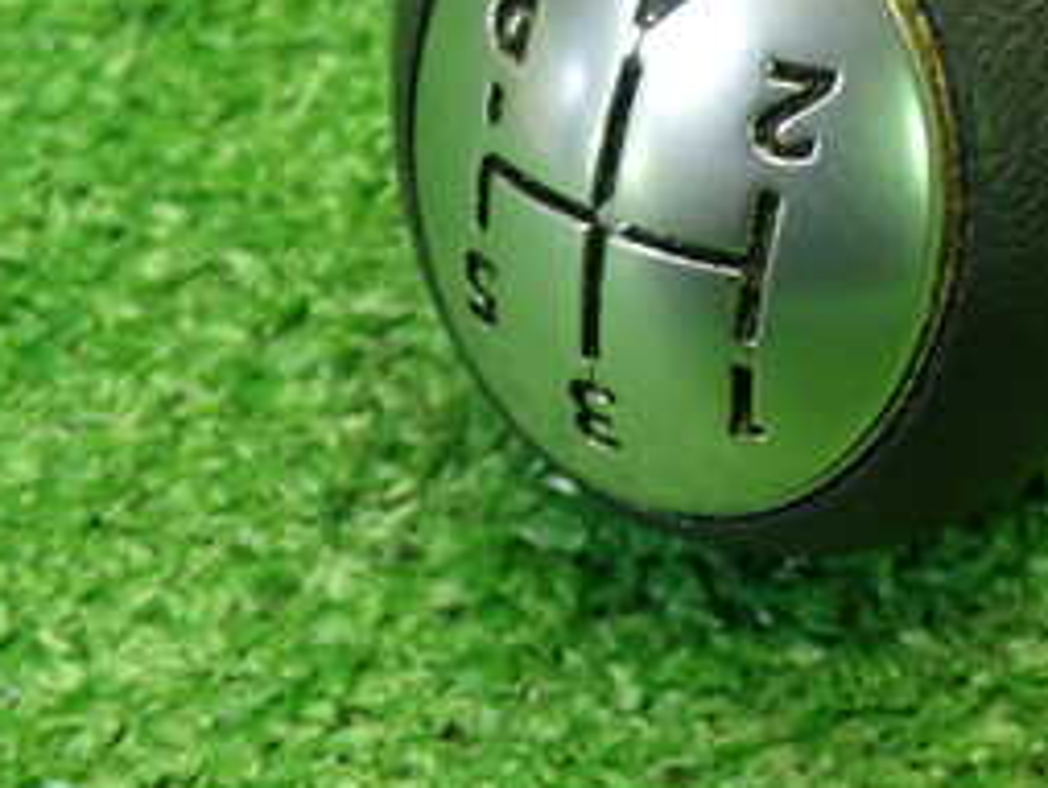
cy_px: -78
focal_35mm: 85
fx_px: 2576
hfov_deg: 22.3
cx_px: 994
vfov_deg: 16.8
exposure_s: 1/40
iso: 250
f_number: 2.5
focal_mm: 6.37
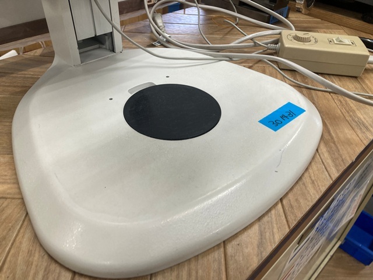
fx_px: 302
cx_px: 186
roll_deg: -3.0
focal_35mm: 28
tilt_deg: -40.6
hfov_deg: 63.4
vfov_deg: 49.7
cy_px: 140
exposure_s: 1/60
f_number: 1.8
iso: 50
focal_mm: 3.99
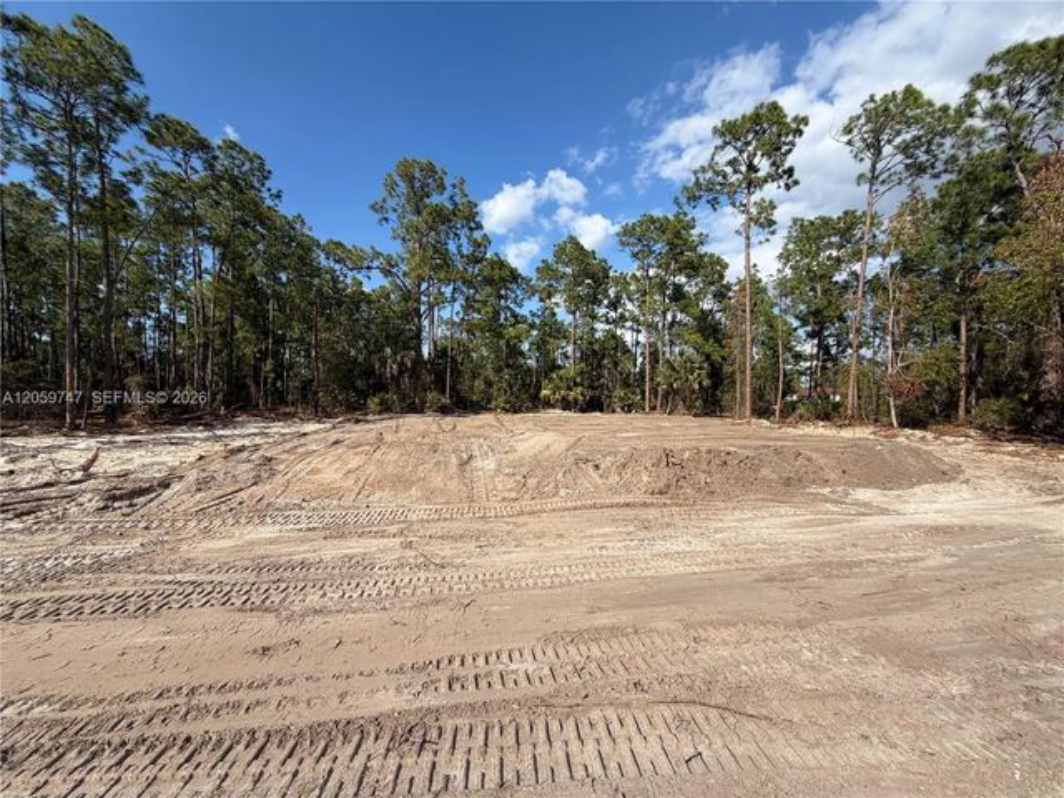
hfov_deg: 102.1
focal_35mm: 14
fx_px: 430
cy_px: 399
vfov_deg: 85.7
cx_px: 532
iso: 20
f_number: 2.2
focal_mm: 2.22
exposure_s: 1/888
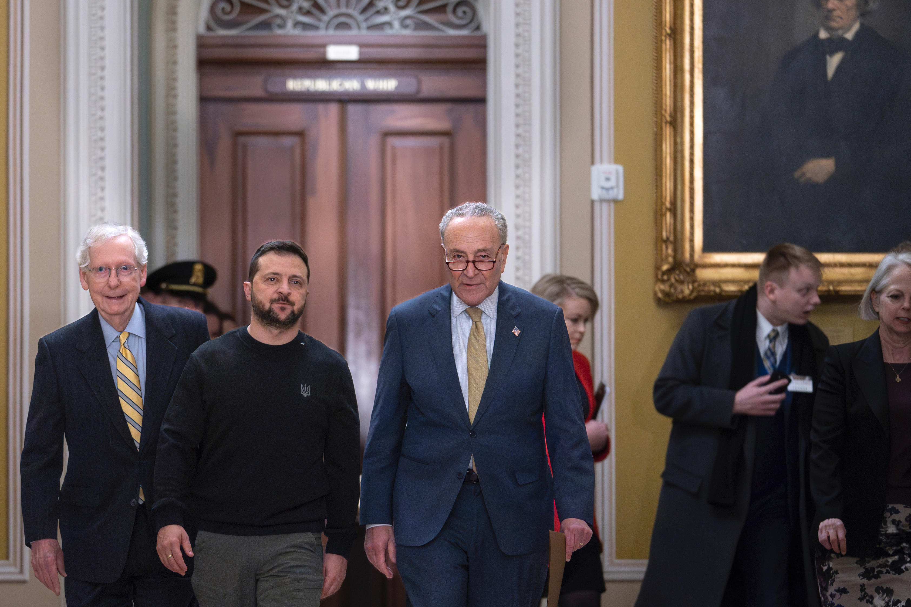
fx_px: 5136
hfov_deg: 10.1
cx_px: 269
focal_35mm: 203
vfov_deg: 6.8
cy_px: 375
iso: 8000
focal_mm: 137
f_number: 2.8
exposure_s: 1/320
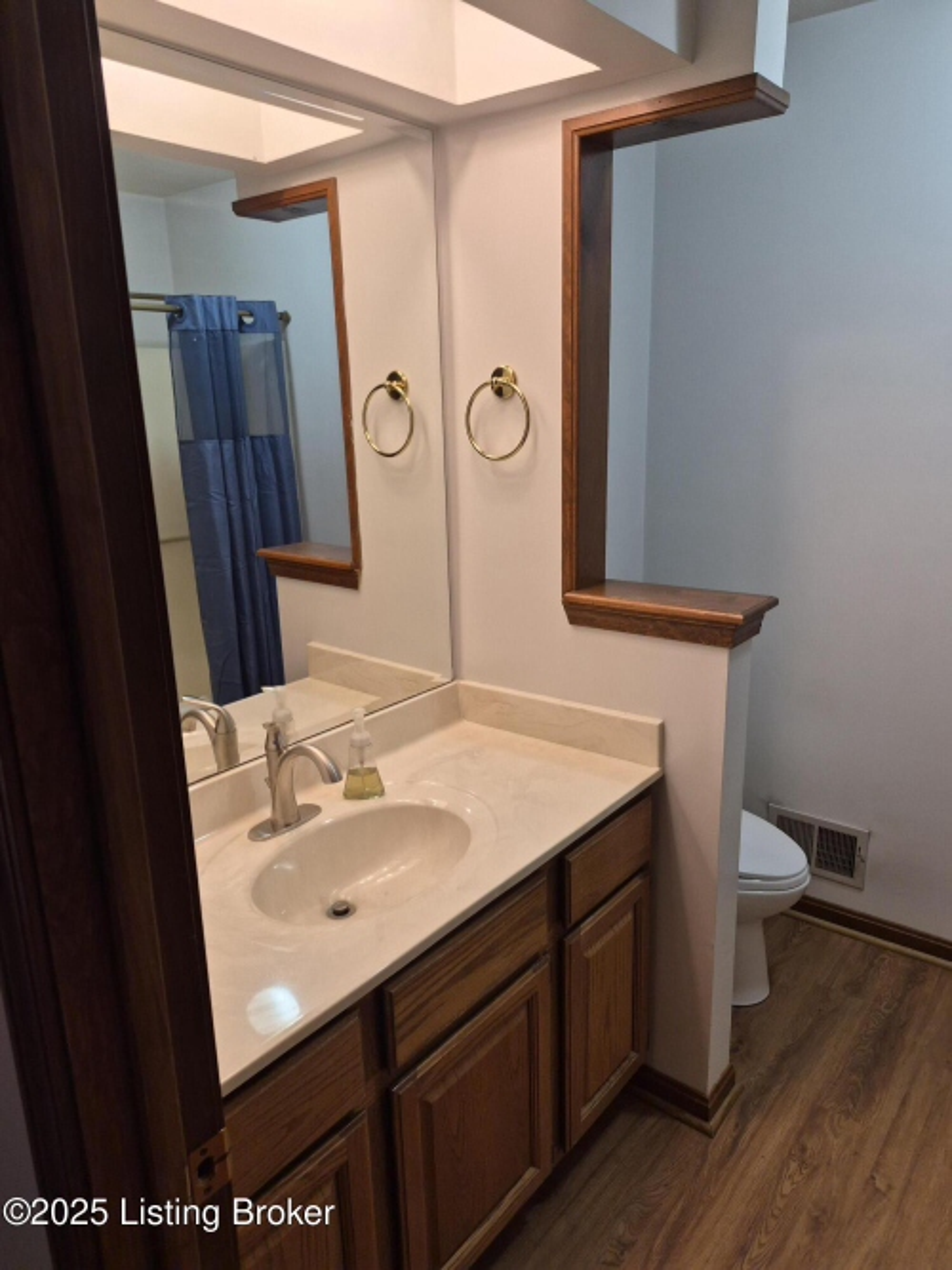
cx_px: 476
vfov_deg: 73.9
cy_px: 635
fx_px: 844
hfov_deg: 58.9
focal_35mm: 23
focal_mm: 5.4
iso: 160
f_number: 1.8
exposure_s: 1/120
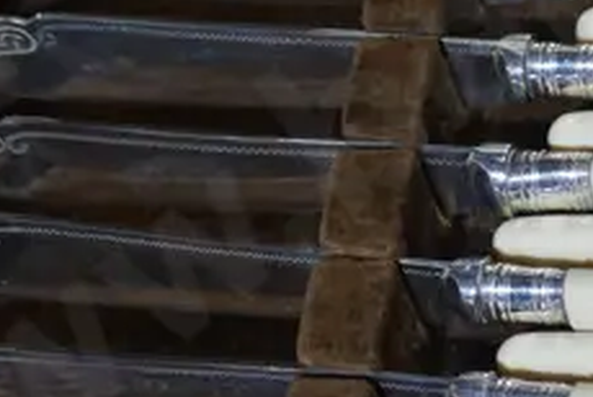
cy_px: -257
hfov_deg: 10.7
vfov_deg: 7.3
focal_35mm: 185
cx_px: 882
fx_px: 3051
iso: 400
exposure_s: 1/60
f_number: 4.4
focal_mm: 20
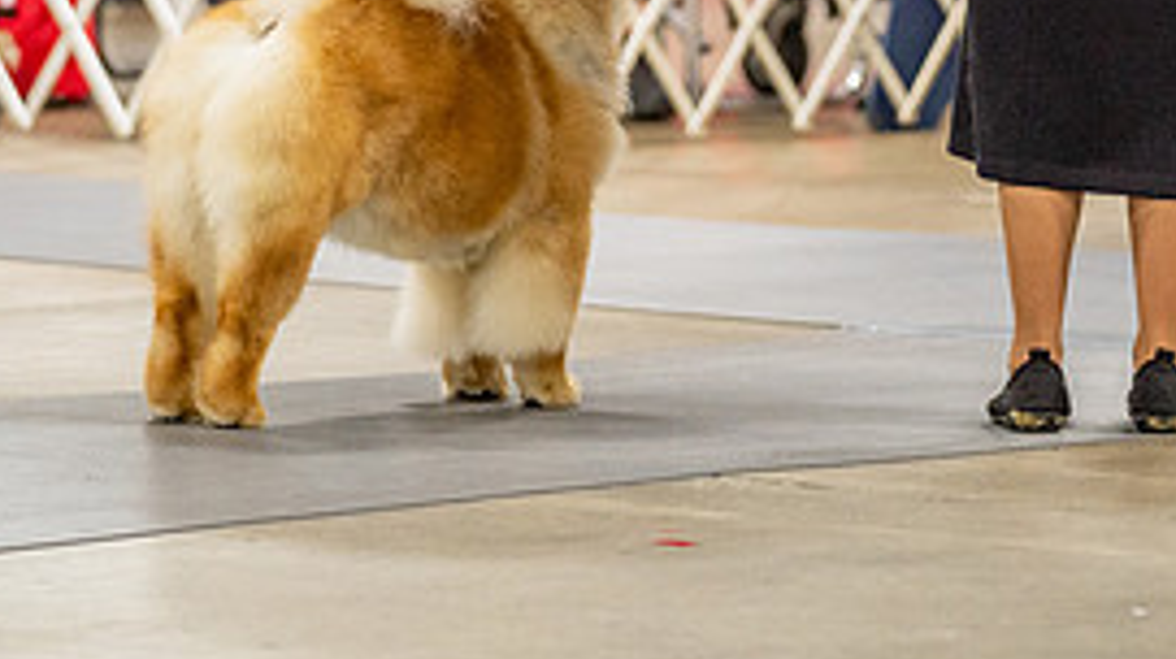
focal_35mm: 326
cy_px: -152
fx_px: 10159
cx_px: 688
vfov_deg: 3.7
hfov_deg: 6.6
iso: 2500
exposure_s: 1/160
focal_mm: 132
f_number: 2.8
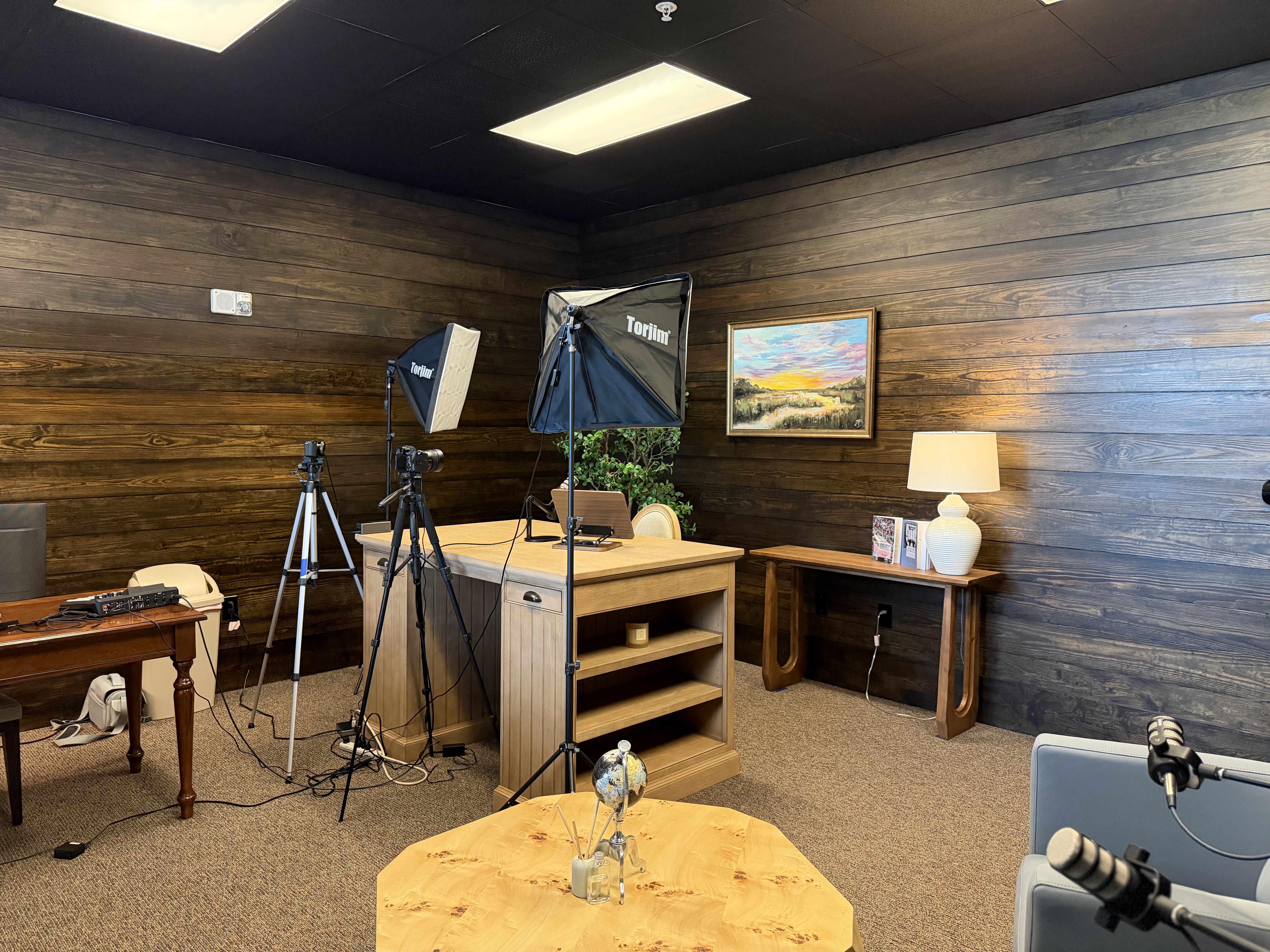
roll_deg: -0.4
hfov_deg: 71.6
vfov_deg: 56.8
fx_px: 881
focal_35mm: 24
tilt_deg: -3.8
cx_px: 635
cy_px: 476
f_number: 1.78
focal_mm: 6.76
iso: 800
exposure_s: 1/60
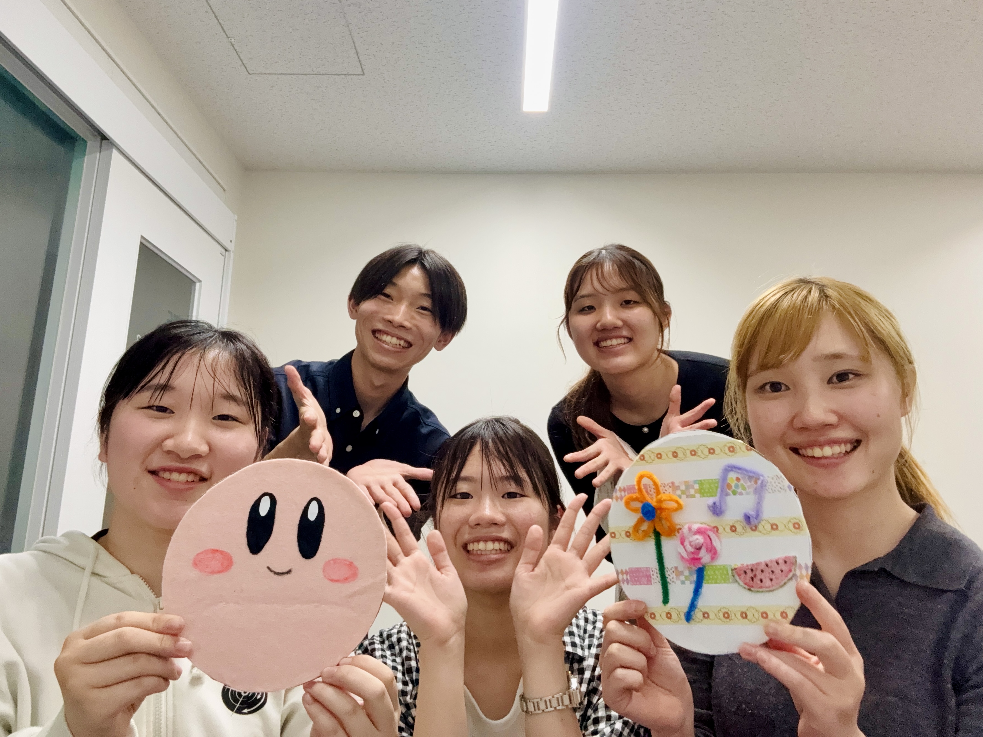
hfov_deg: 73.9
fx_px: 653
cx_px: 492
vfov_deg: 58.9
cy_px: 368
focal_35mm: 23
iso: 200
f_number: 1.9
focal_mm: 2.69
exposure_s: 1/60
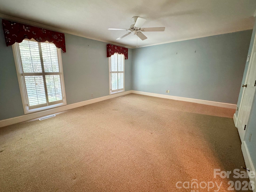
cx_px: 119
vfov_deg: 81.7
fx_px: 111
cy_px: 92
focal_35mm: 15
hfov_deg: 98.0
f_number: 2.2
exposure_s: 1/60
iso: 1250
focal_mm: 2.22
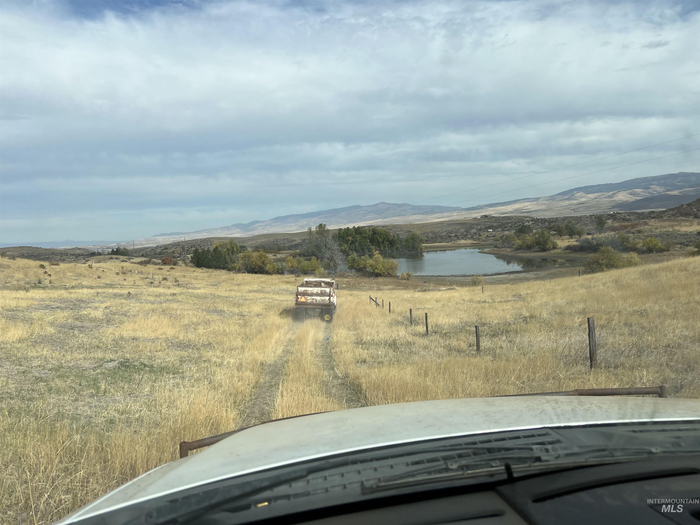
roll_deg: +2.6
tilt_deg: -9.6
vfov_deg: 53.1
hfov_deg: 67.3
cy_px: 262
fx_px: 526
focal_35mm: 26
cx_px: 350
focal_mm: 5.7
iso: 50
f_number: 1.5
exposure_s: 1/5882
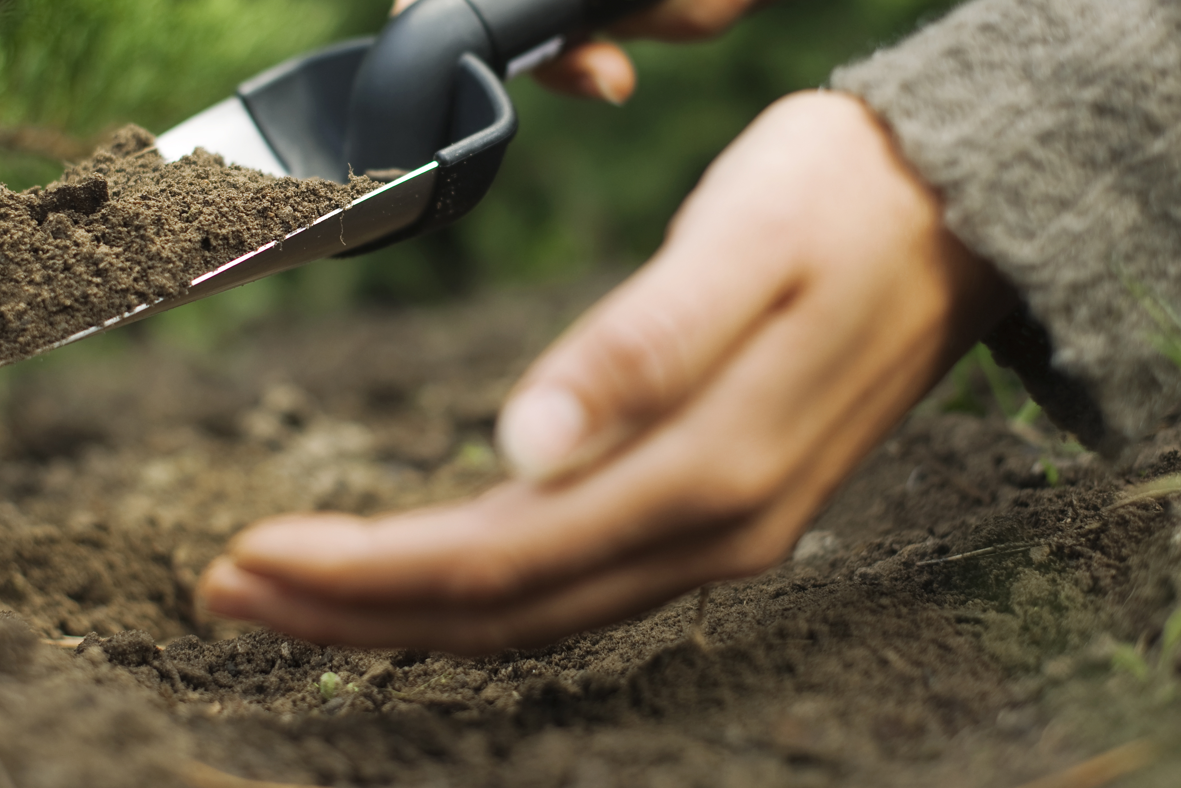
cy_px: 226
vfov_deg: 17.4
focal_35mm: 78
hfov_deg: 25.9
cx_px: 454
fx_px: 2559
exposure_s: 1/640
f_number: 2.2
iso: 100
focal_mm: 50
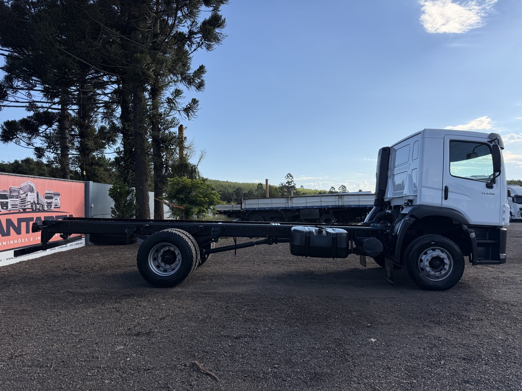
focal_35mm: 24
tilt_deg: +0.9
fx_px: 362
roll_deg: +0.5
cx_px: 261
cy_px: 196
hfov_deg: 71.6
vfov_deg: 56.8
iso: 80
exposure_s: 1/4673
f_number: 1.78
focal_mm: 6.76
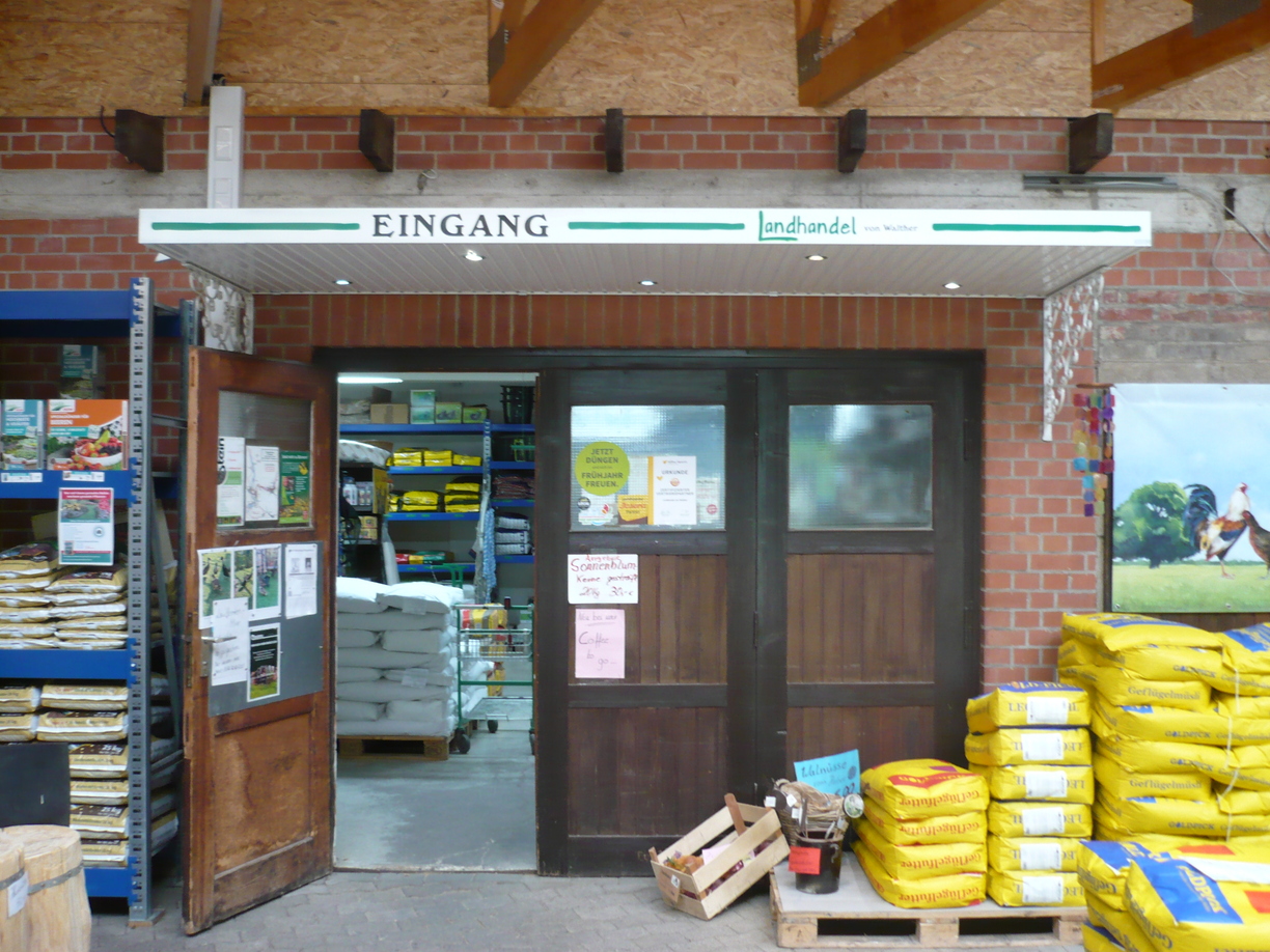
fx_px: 1284
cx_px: 635
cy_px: 476
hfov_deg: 52.6
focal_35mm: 35
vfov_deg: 40.7
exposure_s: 1/20
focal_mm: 5.8
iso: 200
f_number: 2.8
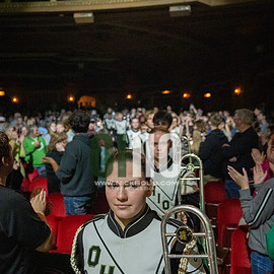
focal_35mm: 34
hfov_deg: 48.5
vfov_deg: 48.2
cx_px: 136
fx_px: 304
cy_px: 161
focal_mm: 24
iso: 12800
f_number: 2.8
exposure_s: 1/500
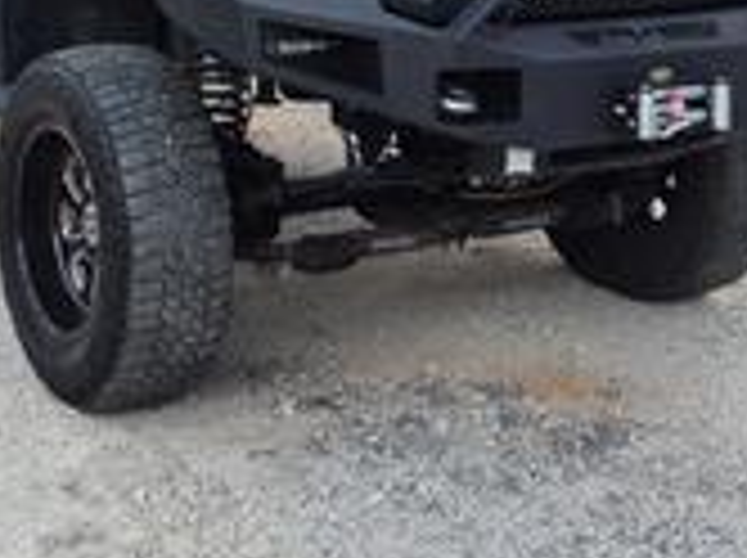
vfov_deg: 20.0
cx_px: 180
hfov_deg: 27.4
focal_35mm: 70
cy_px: -68
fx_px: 1508
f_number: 1.8
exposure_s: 1/696
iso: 25
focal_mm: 5.4
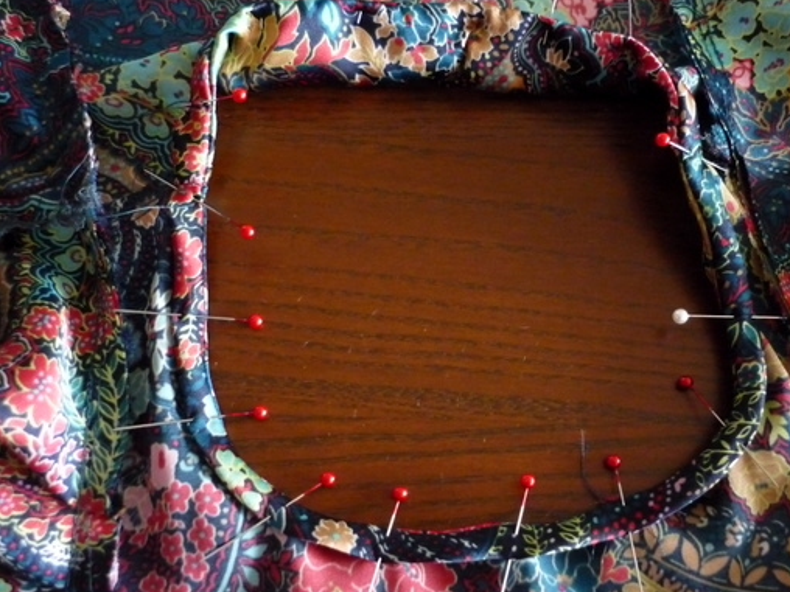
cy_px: 269
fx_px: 890
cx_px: 465
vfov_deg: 36.8
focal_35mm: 39
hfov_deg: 47.6
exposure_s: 1/15
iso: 800
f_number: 2.8
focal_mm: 5.5
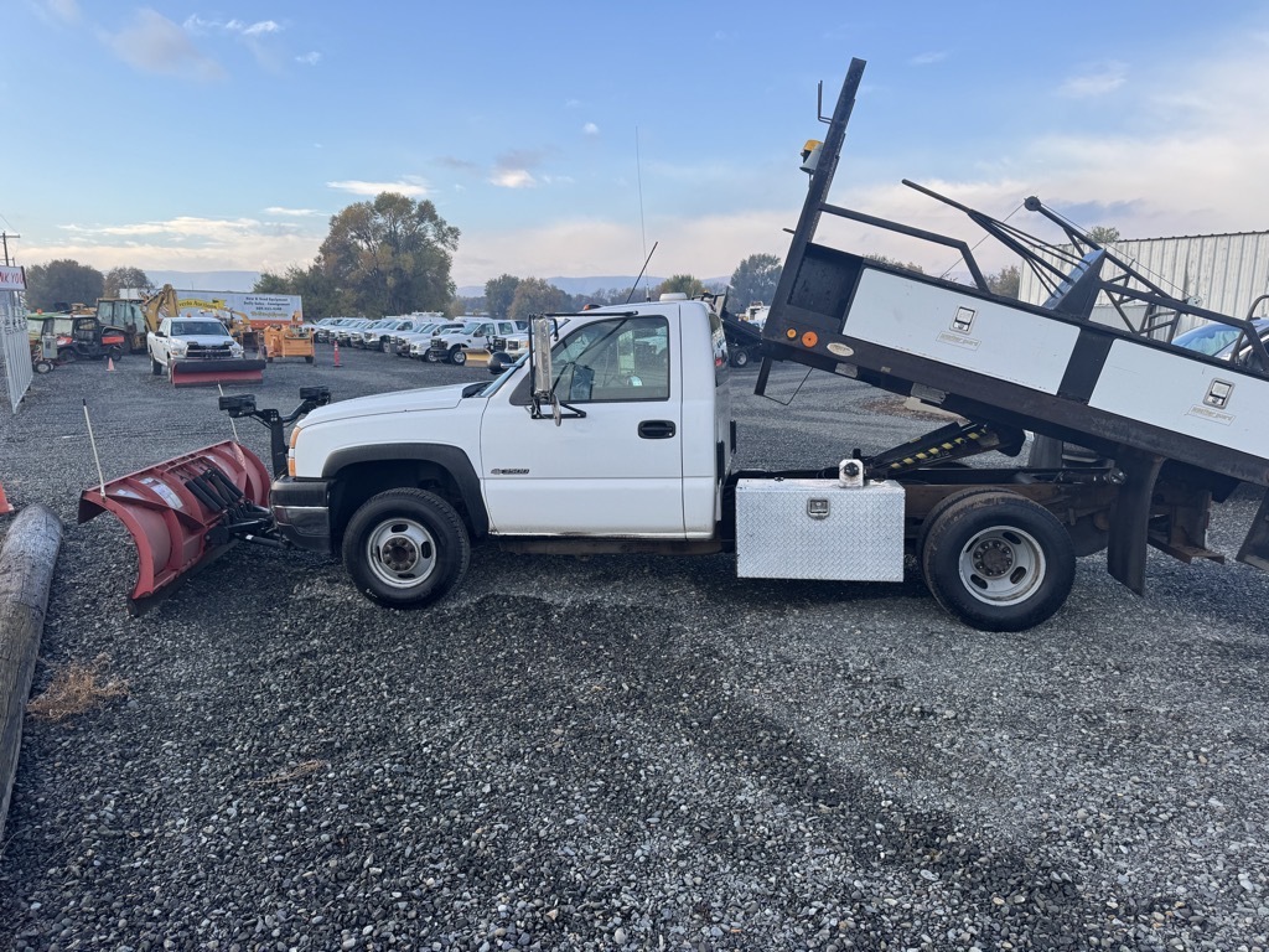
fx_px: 880
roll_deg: +0.4
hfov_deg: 71.6
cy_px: 476
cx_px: 634
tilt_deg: -11.4
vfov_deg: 56.8
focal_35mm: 24
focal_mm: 6.76
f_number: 1.78
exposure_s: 1/1285
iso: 80
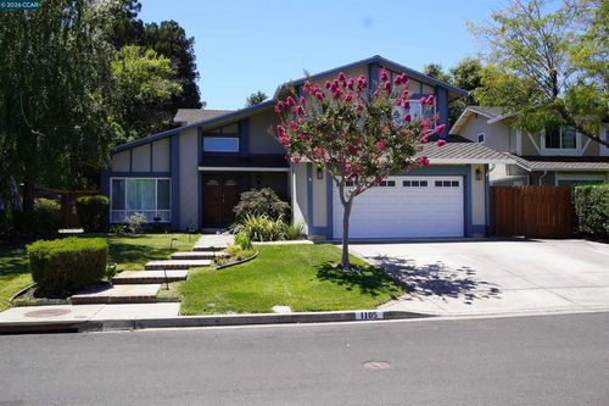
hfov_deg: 59.5
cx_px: 304
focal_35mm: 32
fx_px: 533
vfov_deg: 41.7
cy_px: 203
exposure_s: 1/125
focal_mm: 21
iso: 100
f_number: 9
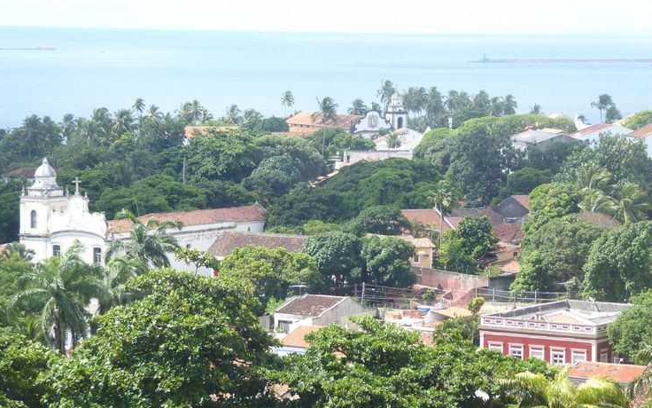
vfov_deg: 8.2
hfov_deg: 13.2
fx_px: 2825
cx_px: 337
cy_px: 248
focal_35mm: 159
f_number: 5.2
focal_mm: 22.3
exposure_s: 1/125
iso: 80
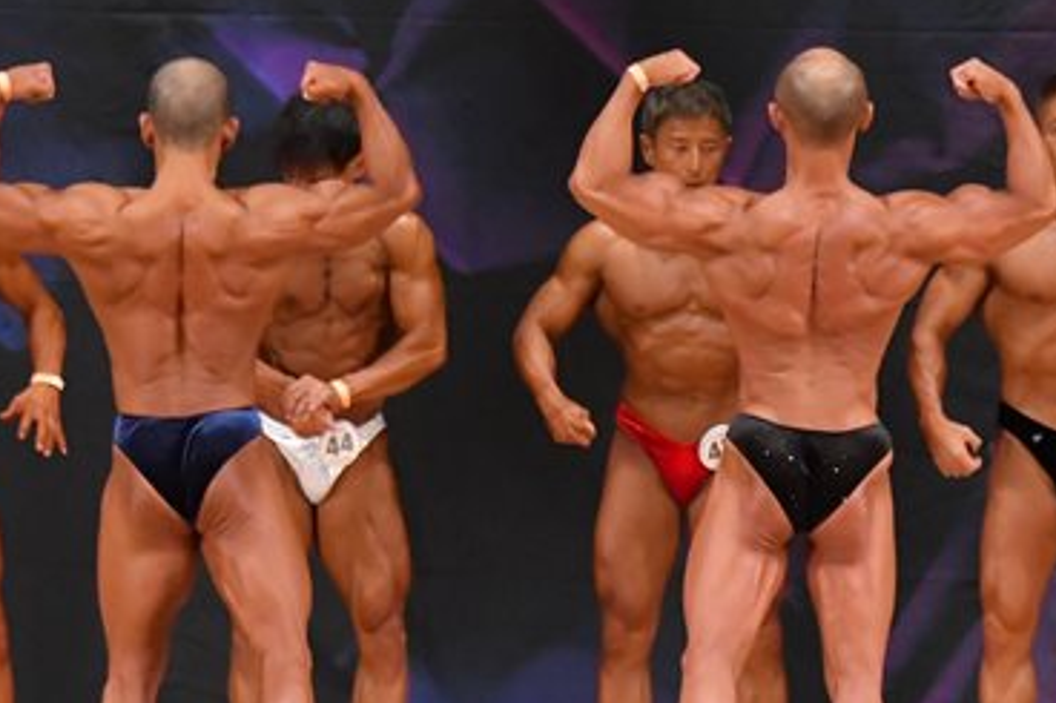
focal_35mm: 394
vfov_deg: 3.5
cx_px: 765
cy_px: 402
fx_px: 11552
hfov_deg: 5.2
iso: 5000
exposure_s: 1/400
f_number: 5.6
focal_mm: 125
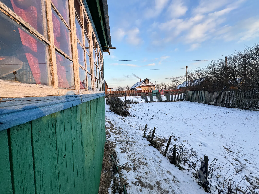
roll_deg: +1.6
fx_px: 105
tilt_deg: +0.2
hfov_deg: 102.1
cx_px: 130
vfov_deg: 85.7
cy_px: 97
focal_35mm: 14
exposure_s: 1/228
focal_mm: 2.22
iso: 40
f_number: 2.2
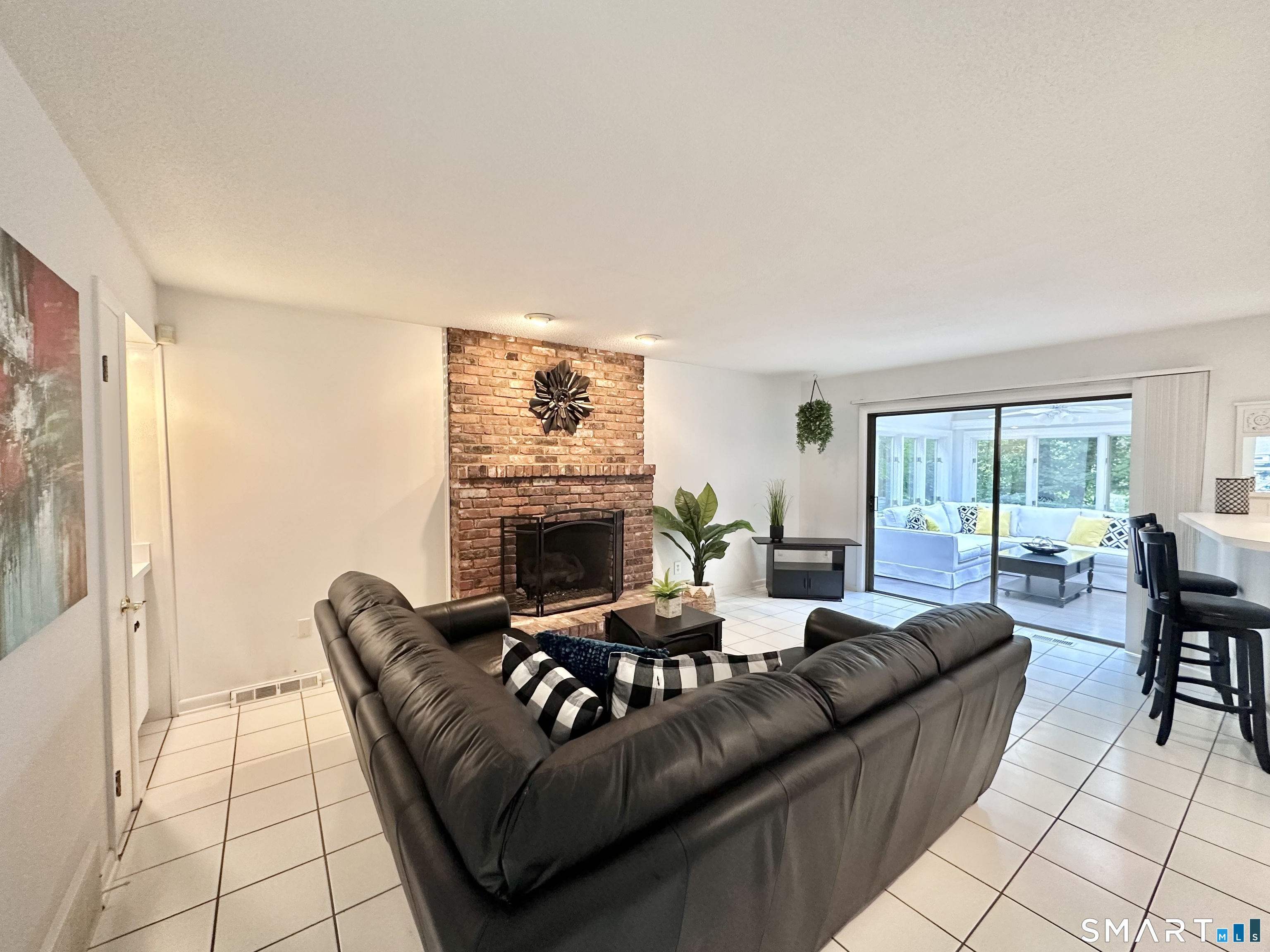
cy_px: 476
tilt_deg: -1.6
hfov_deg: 102.1
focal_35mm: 14
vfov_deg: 85.7
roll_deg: -0.1
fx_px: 514
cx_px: 635
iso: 320
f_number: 2.2
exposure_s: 1/60
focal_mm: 2.22
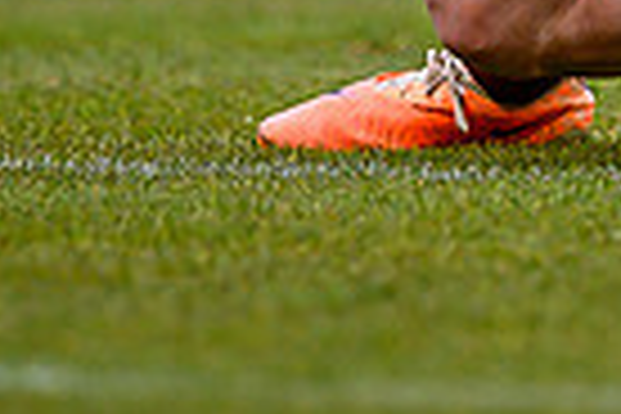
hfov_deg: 0.6
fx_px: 61905
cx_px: 411
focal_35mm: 3589
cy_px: -412
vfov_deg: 0.4
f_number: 4
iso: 320
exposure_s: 1/1600
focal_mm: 500
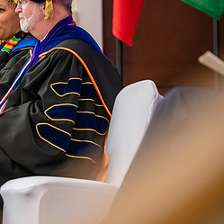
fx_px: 2753
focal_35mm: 376
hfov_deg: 4.6
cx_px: -32
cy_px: 81
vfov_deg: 4.7
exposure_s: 1/200
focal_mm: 190
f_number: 3.5
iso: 2500
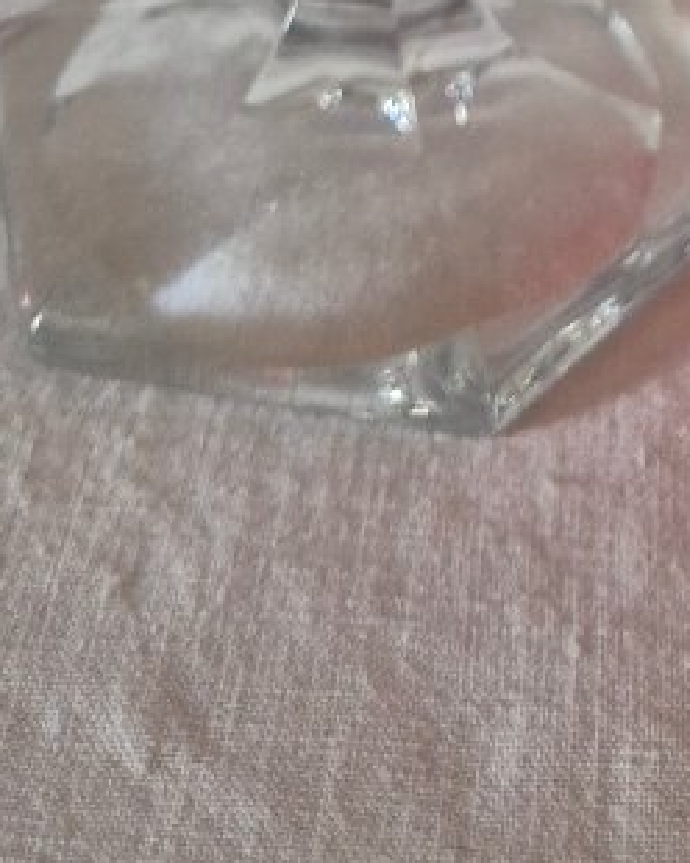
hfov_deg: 17.3
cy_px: -568
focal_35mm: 87
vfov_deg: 18.4
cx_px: 662
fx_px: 2221
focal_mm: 5.4
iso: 500
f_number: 1.8
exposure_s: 1/100
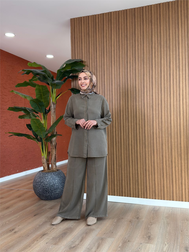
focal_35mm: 35
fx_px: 255
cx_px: 94
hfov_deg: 40.7
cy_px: 126
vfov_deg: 52.6
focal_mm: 6.76
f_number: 1.78
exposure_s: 1/222
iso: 160
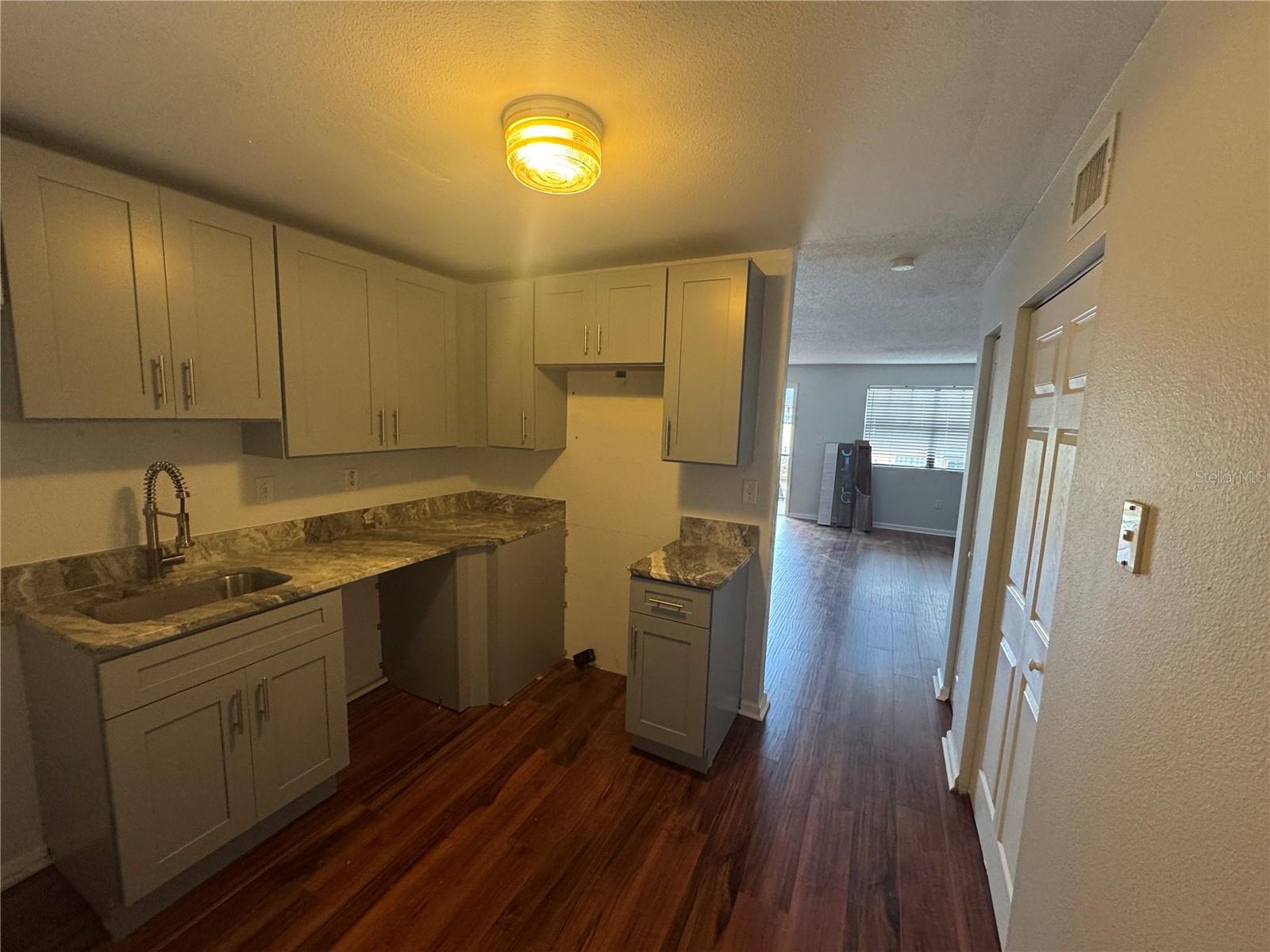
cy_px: 476
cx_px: 635
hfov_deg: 102.1
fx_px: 514
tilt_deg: -7.9
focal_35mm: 14
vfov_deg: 85.7
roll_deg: -1.7
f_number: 2.2
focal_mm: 2.22
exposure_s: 1/120
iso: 200
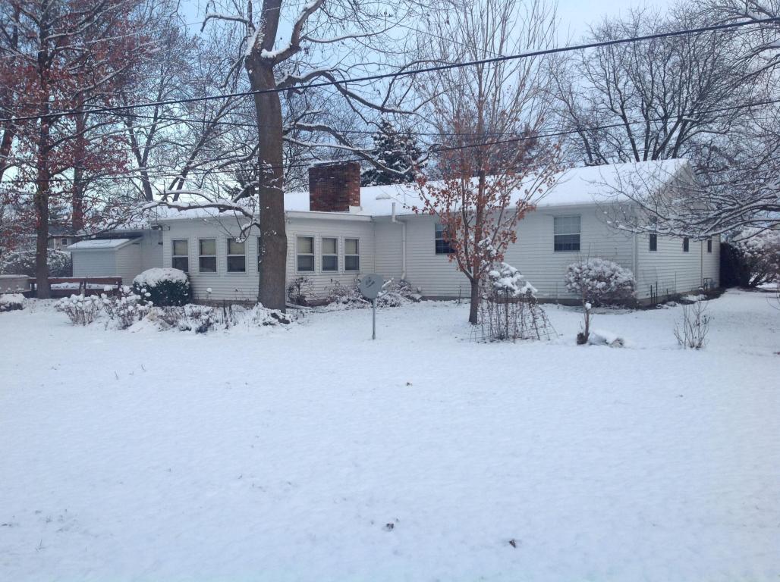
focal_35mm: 35
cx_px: 390
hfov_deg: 52.7
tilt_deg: -4.2
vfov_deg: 40.6
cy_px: 291
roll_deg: +0.4
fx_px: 788
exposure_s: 1/291
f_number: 2.4
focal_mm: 4.28
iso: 50
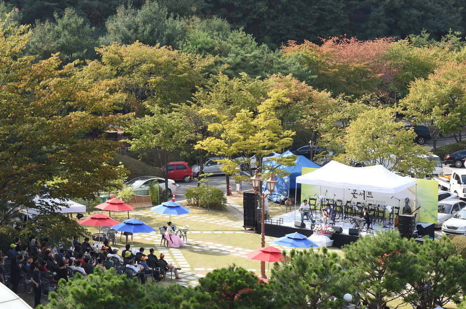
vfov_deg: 16.0
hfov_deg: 23.9
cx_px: 233
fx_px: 1099
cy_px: 154
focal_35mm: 85
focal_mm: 85
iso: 1000
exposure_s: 1/250
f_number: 16
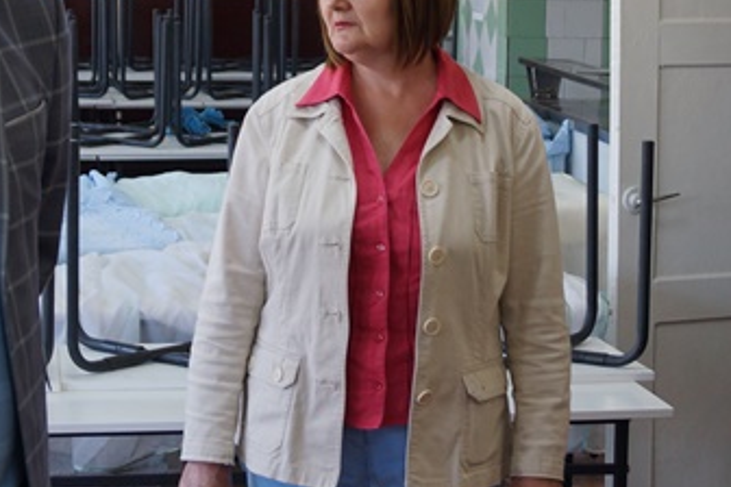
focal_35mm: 116
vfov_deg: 11.7
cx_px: 394
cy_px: 40
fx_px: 2355
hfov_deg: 17.6
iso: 200
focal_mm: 26
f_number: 4
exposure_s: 1/60
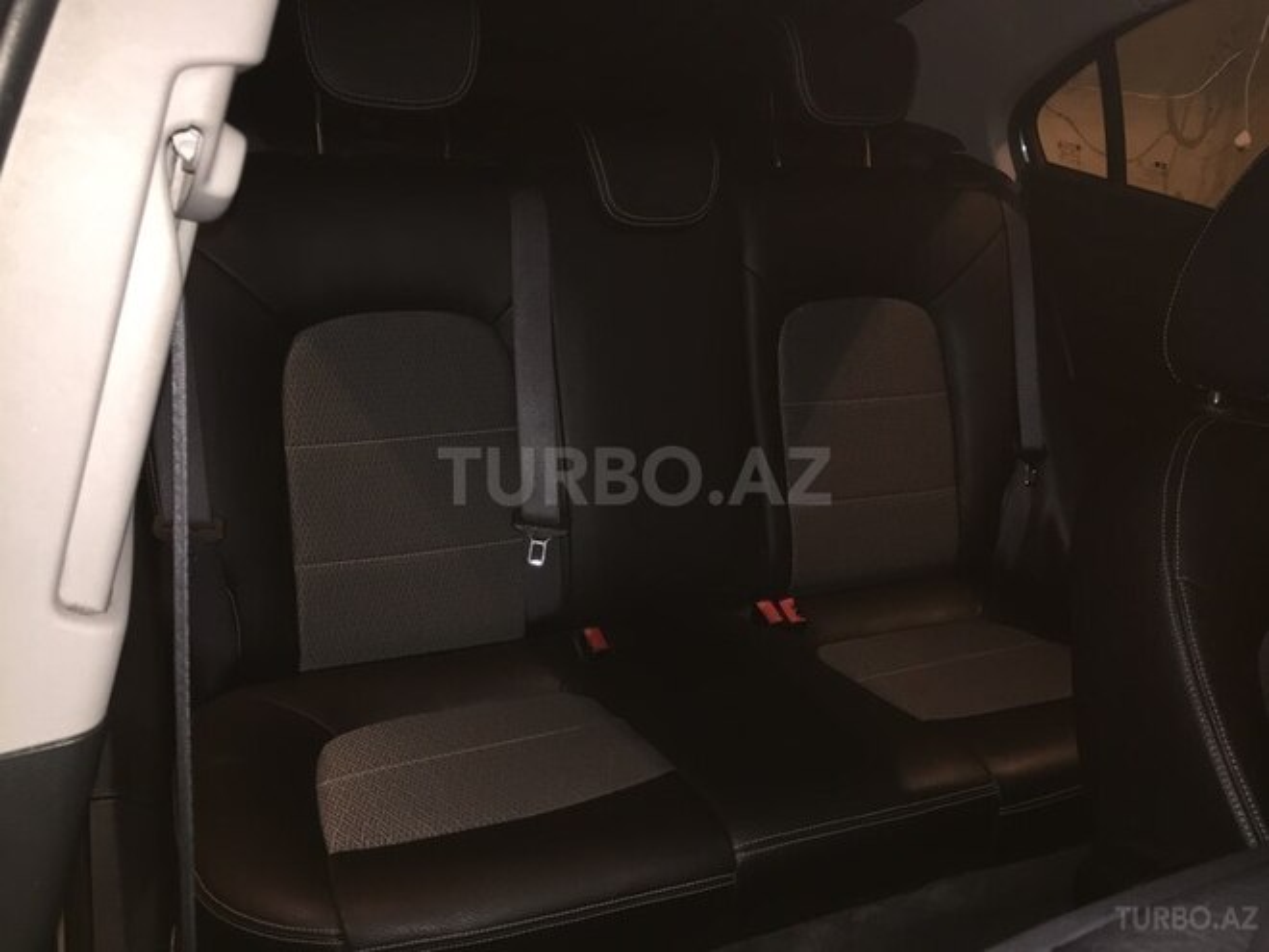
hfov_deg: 61.7
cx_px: 634
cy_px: 476
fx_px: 1063
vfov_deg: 48.2
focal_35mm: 29
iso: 80
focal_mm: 4.15
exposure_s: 1/17
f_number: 2.2
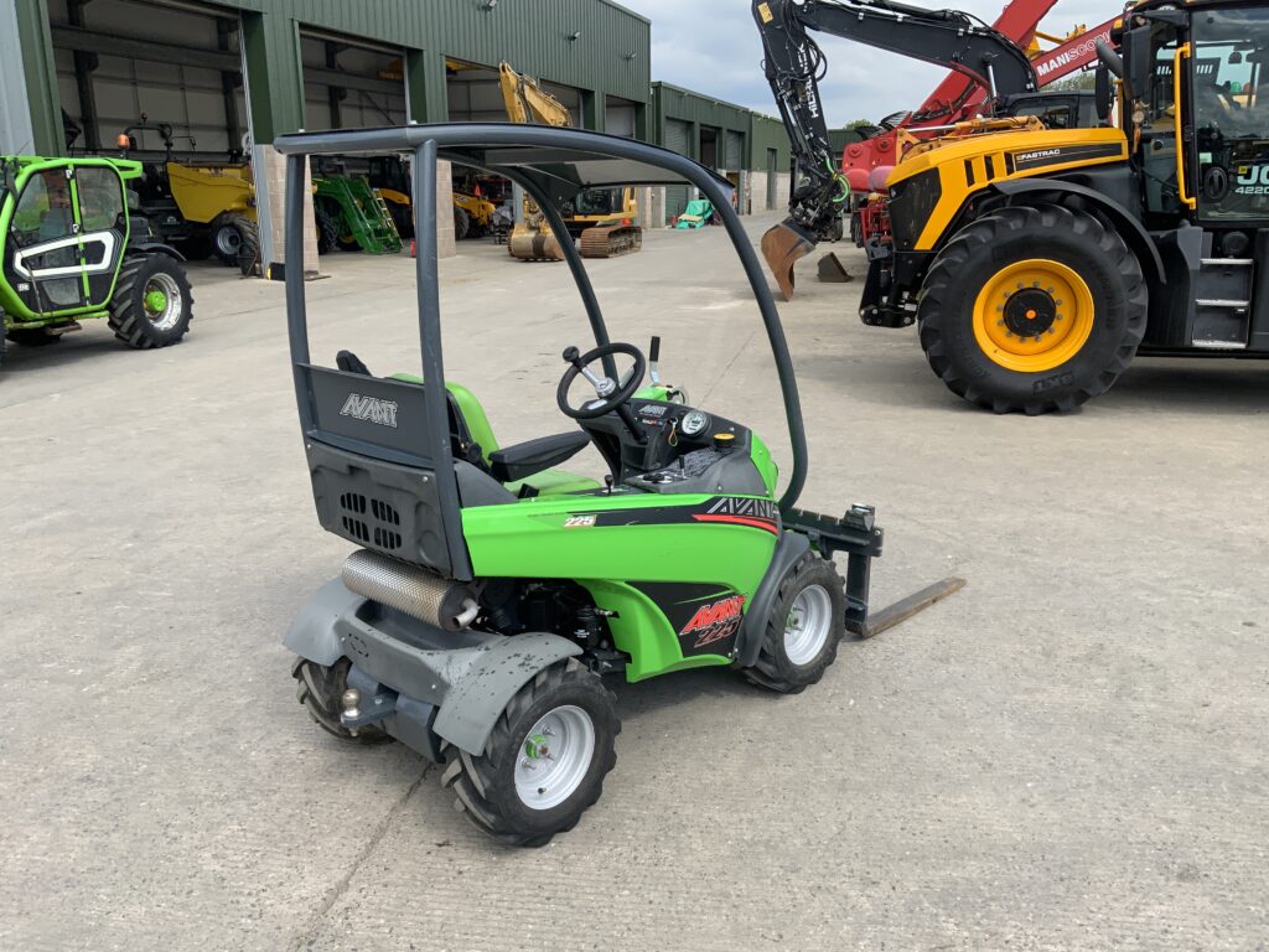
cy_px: 476
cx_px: 634
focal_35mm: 29
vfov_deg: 48.2
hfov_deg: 61.7
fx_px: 1063
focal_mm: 3
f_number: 1.8
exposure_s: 1/997
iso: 16
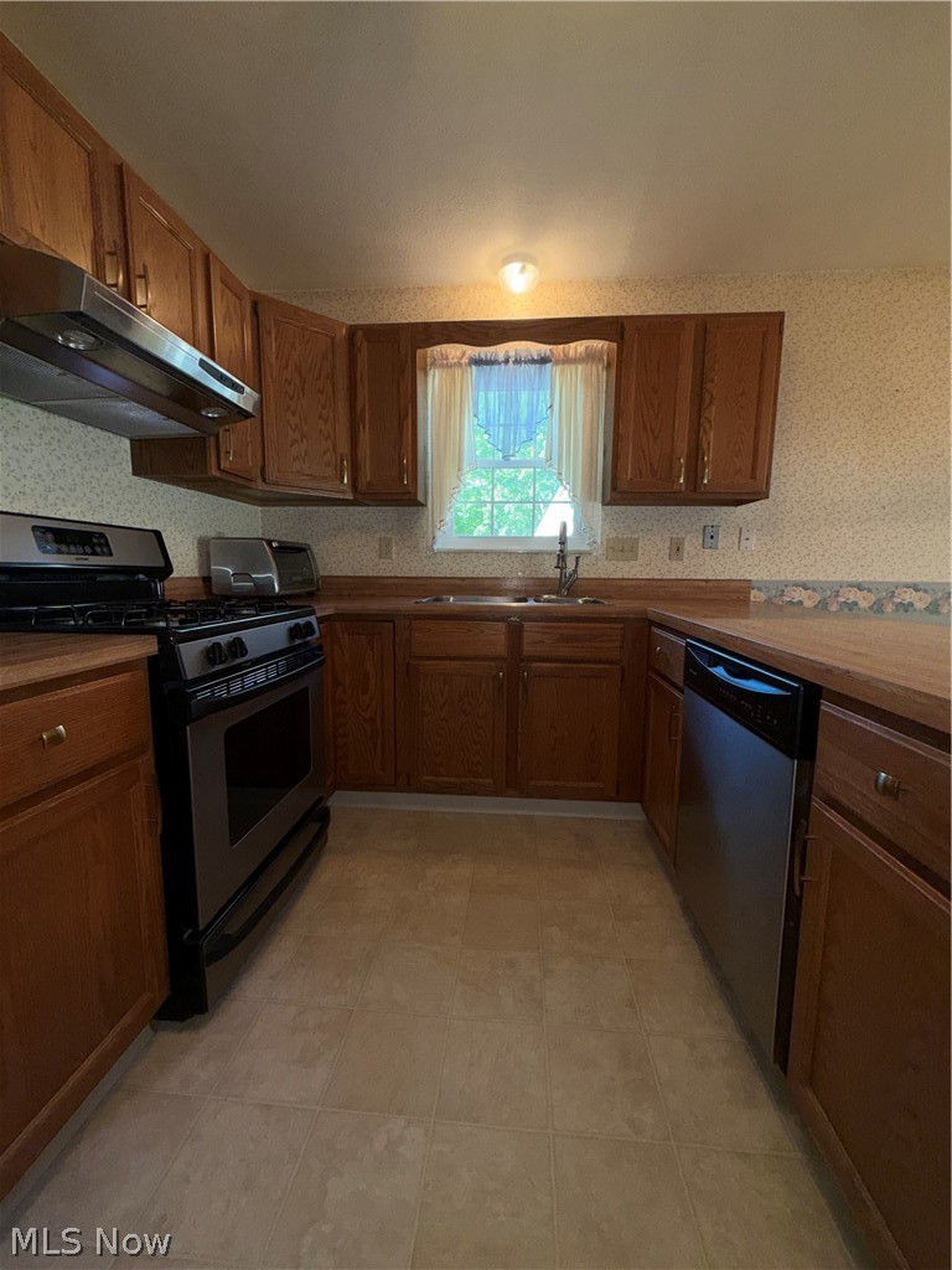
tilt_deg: -7.0
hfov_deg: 85.7
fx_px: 513
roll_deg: -0.3
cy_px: 635
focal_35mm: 14
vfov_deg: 102.1
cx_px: 476
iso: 40
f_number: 2.2
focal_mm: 2.22
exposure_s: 1/60
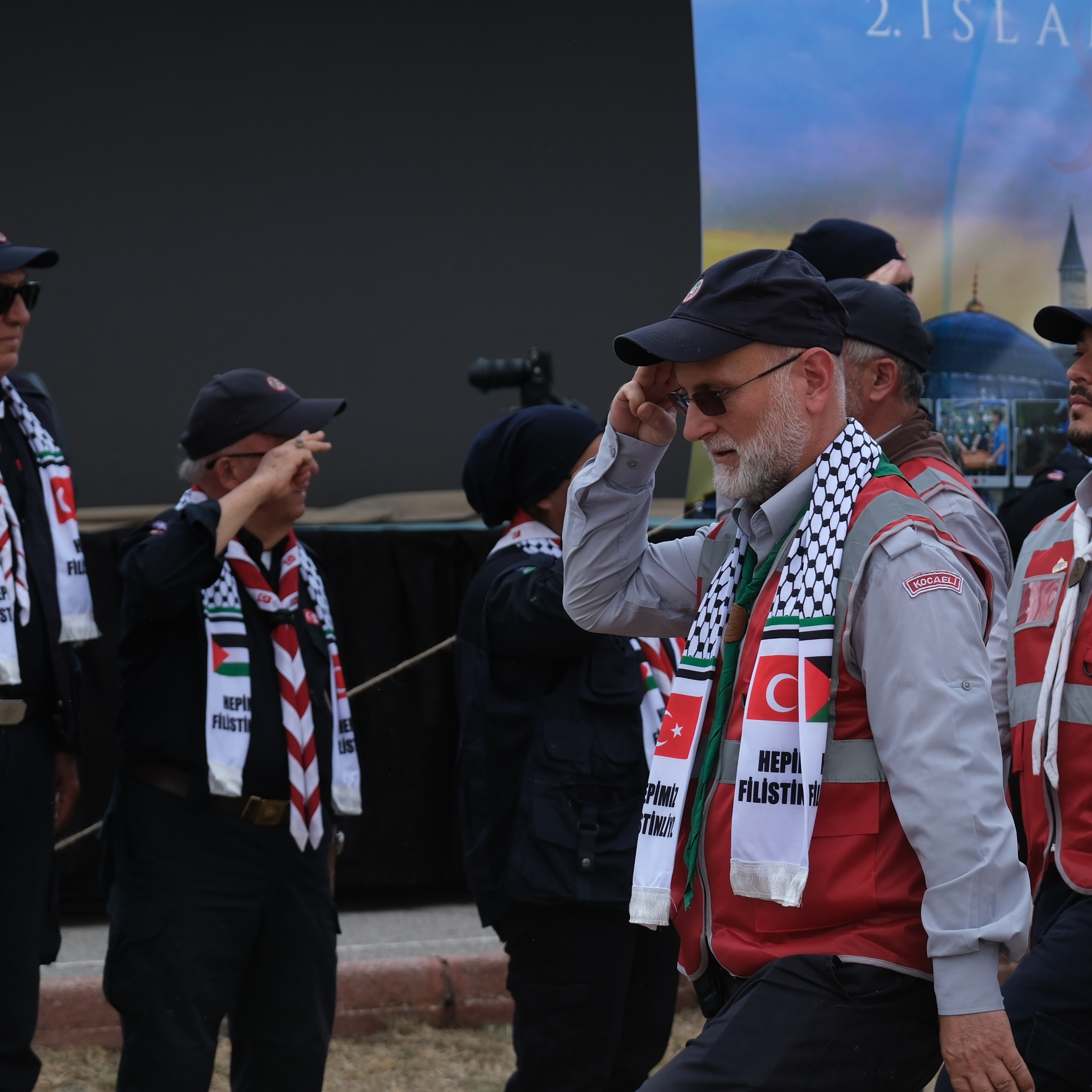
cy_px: 522
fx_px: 3926
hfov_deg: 15.8
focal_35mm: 110
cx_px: 731
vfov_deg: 15.8
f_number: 4
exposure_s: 1/1000
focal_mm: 50
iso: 160
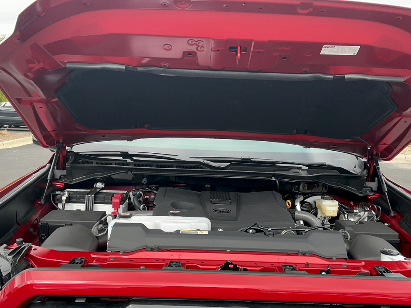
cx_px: 206
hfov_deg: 60.0
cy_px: 154
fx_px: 356
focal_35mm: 30
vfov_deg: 46.8
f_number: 1.8
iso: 20
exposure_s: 1/196
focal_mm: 3
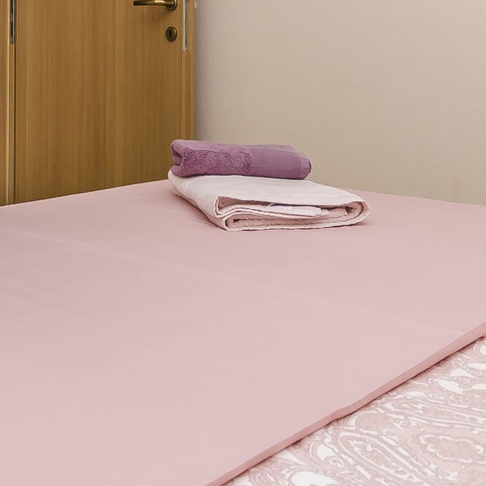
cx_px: 87
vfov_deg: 30.7
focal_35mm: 52
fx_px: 826
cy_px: 14
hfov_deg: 31.8
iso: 100
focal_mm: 10
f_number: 8
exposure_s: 1/100
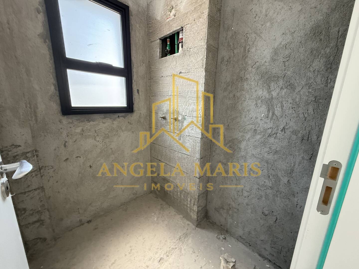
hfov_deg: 102.1
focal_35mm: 14
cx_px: 180
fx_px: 145
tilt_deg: -12.3
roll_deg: -1.3
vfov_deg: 85.7
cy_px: 134
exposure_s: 1/90
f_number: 2.2
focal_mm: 2.22
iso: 320
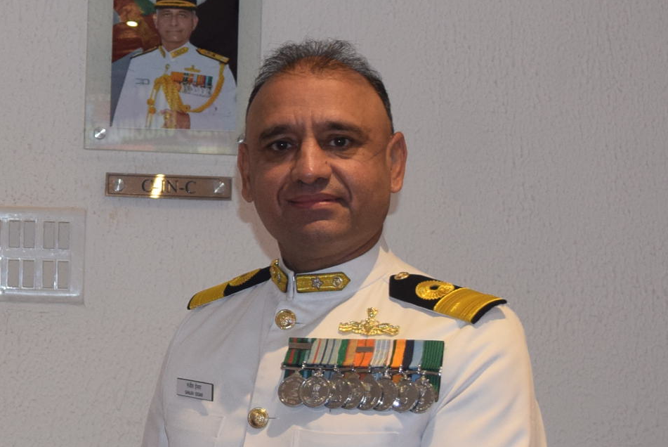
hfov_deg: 18.0
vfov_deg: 12.6
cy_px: 195
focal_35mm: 109
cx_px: -96
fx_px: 2016
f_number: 5
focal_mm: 23
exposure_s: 1/100
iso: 800
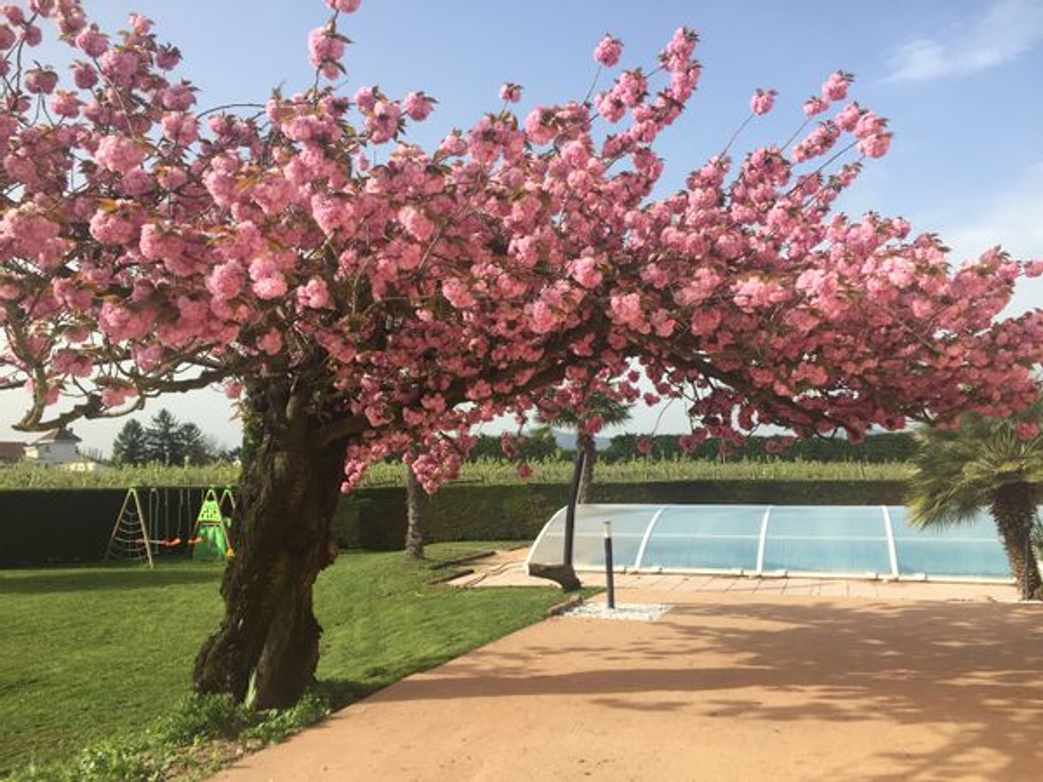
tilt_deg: +5.5
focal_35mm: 29
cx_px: 522
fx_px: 874
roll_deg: +0.0
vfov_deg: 48.2
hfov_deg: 61.7
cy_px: 391
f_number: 2.2
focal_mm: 4.15
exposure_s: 1/1199
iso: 32
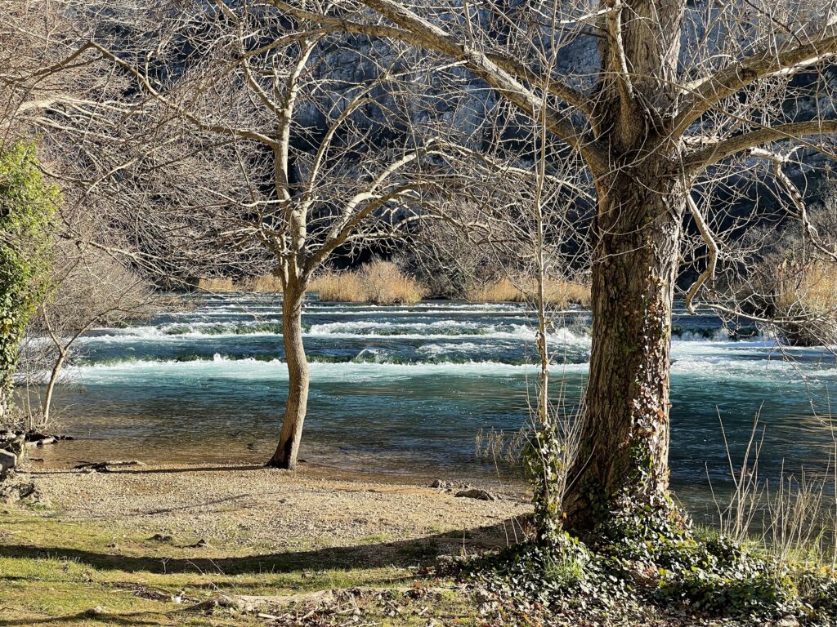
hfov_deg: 36.8
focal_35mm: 52
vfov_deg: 28.0
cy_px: 314
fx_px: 1257
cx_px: 418
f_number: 2
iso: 25
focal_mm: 6
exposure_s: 1/436
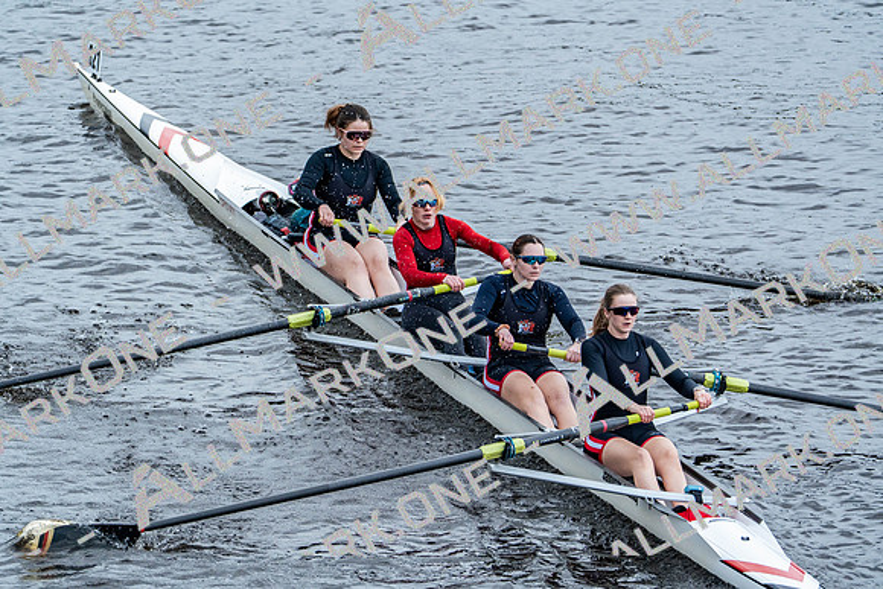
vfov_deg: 3.2
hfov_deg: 4.8
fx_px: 10623
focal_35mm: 433
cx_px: 442
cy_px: 294
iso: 2500
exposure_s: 1/1000
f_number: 6.3
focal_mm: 433
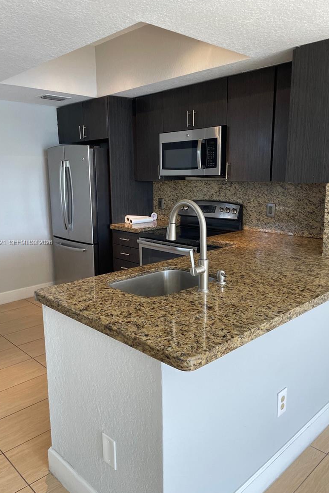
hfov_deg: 46.4
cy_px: 243
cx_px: 165
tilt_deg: -11.9
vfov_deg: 65.5
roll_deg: +1.5
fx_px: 384
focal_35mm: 28
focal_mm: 4.2
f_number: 1.6
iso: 125
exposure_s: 1/120
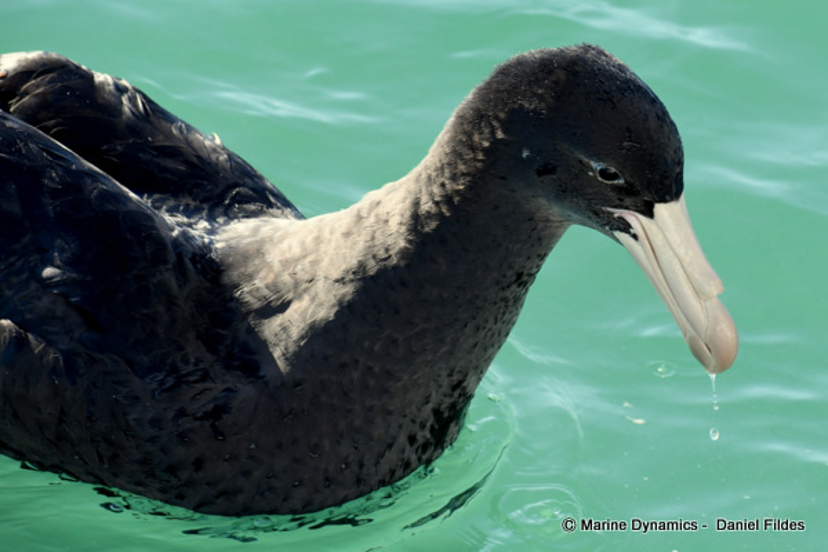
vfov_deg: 5.6
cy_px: 276
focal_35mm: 248
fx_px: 5692
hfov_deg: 8.3
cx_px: 414
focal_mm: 165
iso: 500
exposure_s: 1/640
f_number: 7.1
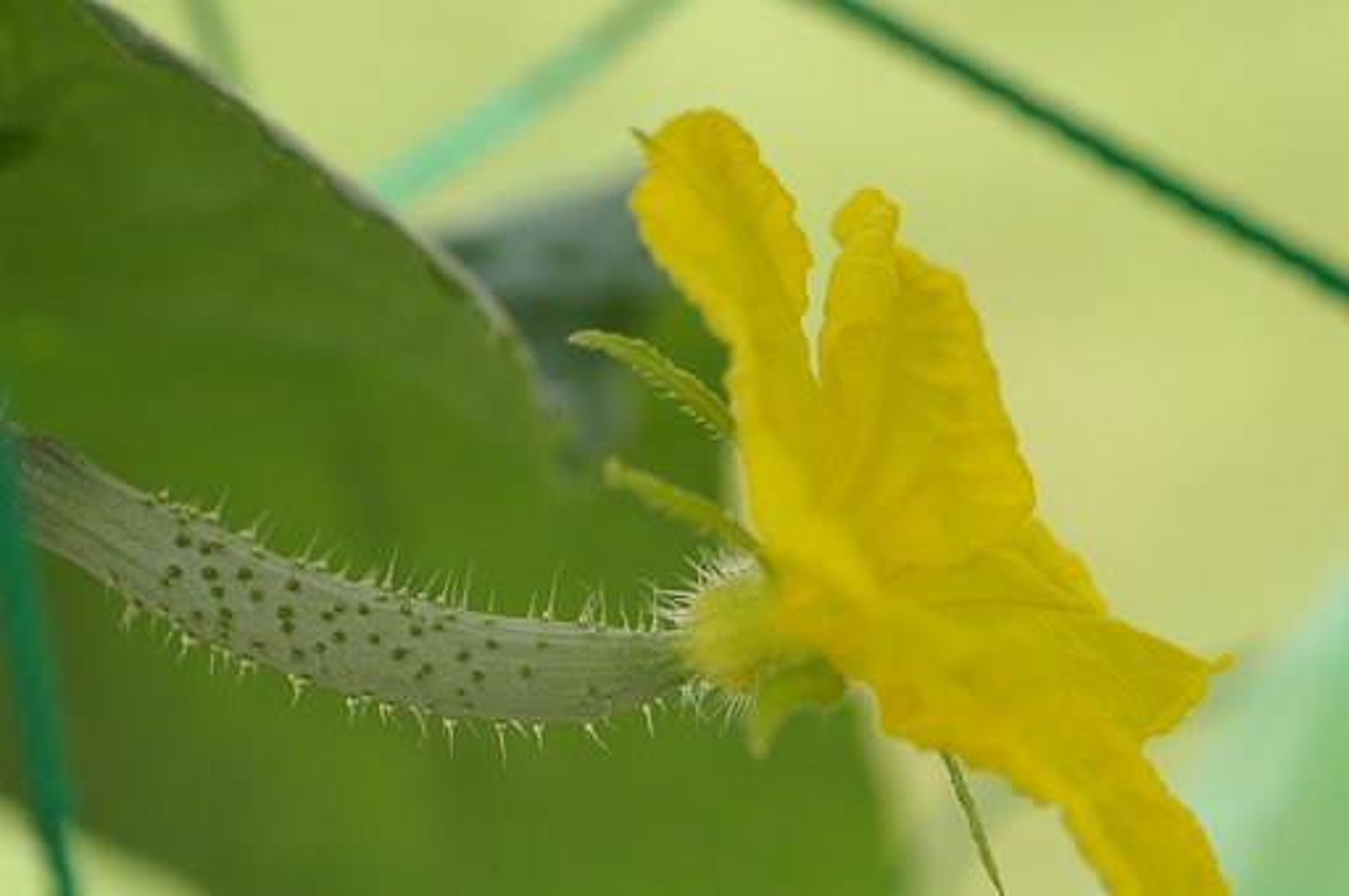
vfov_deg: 10.1
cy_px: 448
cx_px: 674
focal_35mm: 135
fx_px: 5052
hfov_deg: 15.2
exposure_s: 1/400
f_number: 6.3
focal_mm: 90
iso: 400
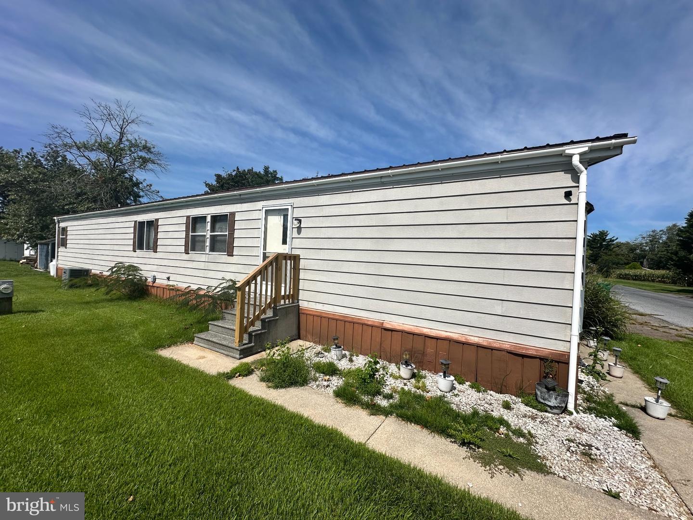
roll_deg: -3.0
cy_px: 260
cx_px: 346
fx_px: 280
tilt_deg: +0.2
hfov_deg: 102.1
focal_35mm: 14
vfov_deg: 85.7
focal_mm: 2.22
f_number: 2.2
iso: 50
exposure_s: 1/3731
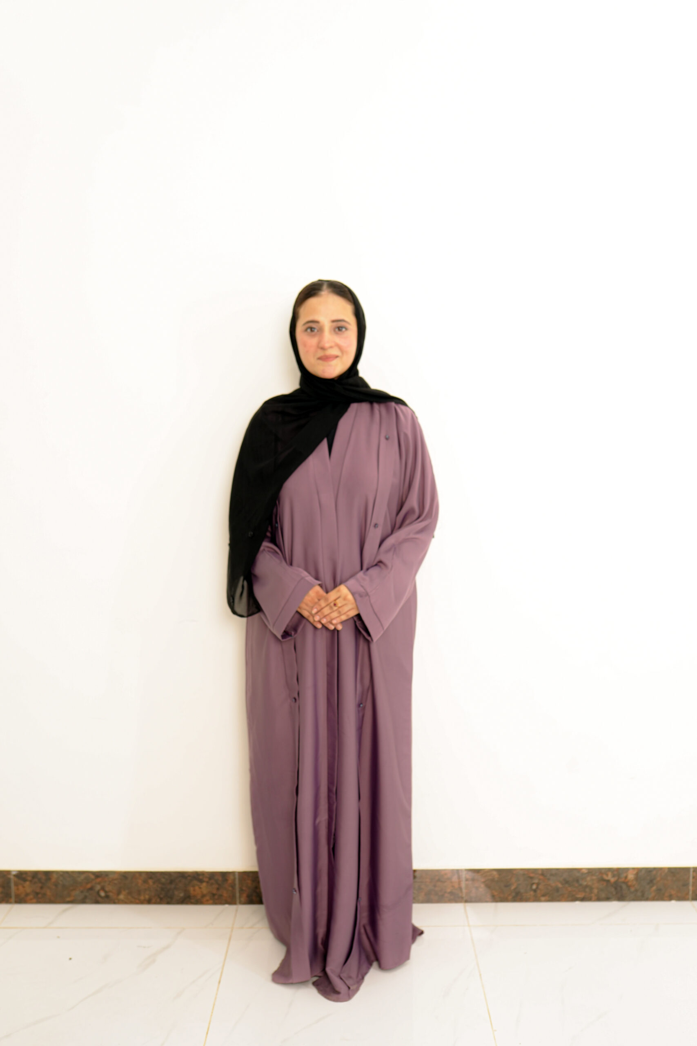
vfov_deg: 54.4
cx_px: 348
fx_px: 1016
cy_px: 523
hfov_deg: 37.9
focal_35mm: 35
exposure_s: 1/100
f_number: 3.2
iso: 400
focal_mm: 35
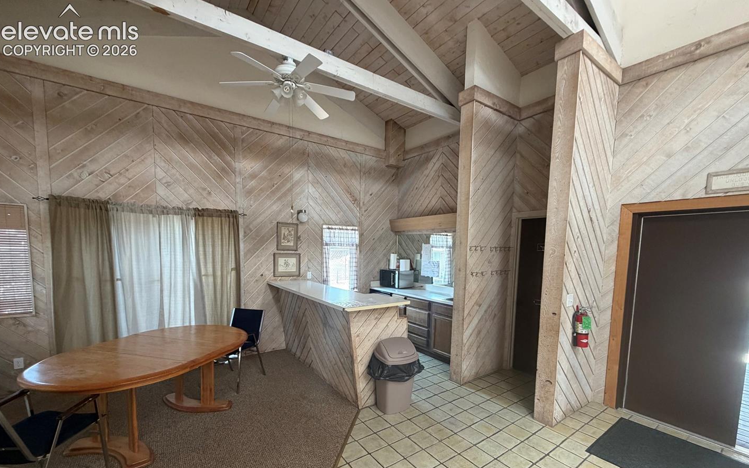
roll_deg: -0.3
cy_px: 274
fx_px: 306
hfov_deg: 101.5
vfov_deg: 74.2
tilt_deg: -3.4
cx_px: 373
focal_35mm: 15
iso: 320
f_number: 2.2
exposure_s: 1/103
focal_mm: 2.22
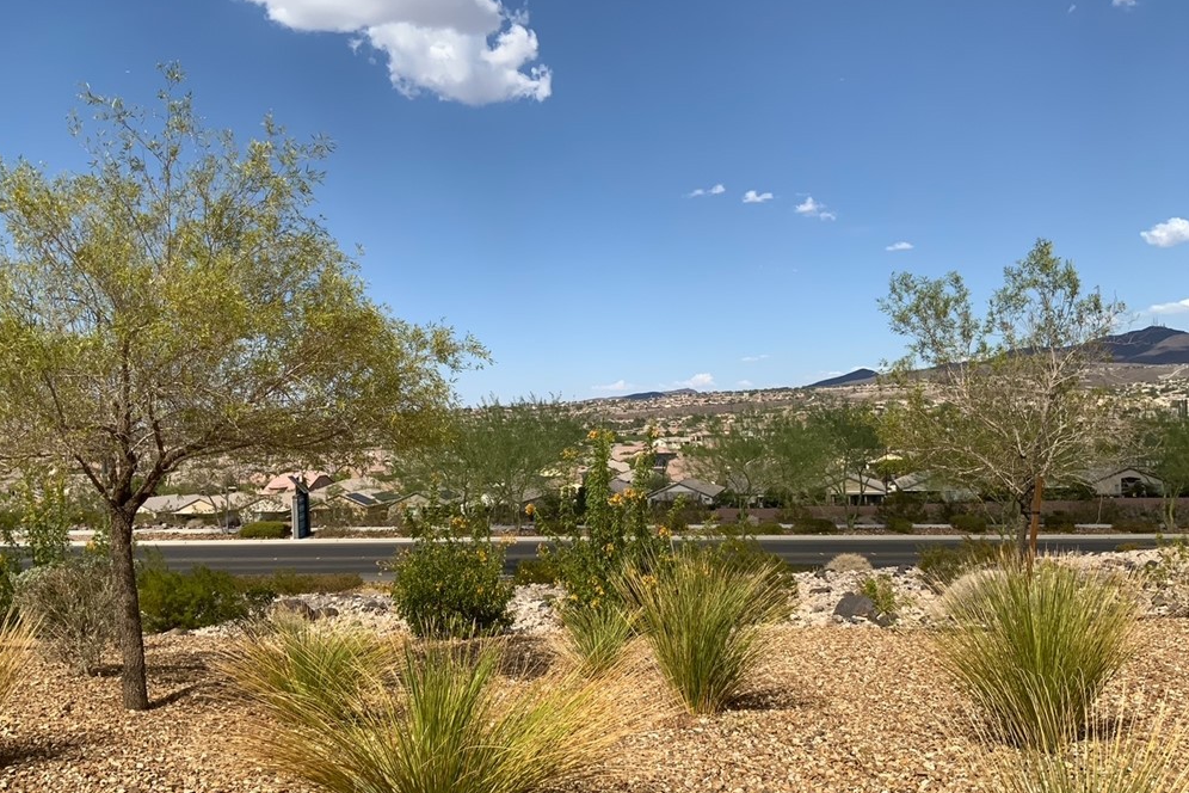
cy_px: 428
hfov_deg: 60.3
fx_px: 1024
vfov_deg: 42.3
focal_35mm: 31
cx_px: 583
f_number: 1.8
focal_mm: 3
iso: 16
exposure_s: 1/2801
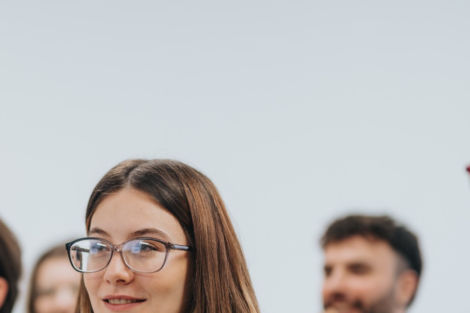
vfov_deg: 9.7
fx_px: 1840
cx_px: 27
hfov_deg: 14.4
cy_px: 214
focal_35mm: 141
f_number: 1.2
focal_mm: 50
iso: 200
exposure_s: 1/200
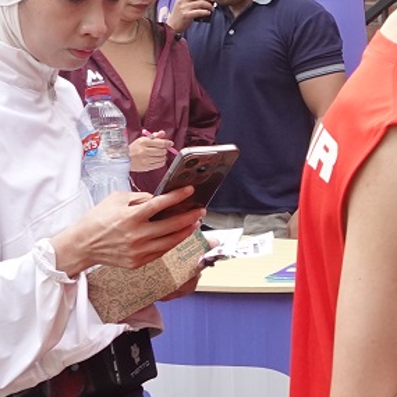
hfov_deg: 14.1
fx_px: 1518
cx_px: 556
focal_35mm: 117
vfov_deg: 14.7
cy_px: 40
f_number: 3.2
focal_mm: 10.85
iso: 400
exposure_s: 1/250
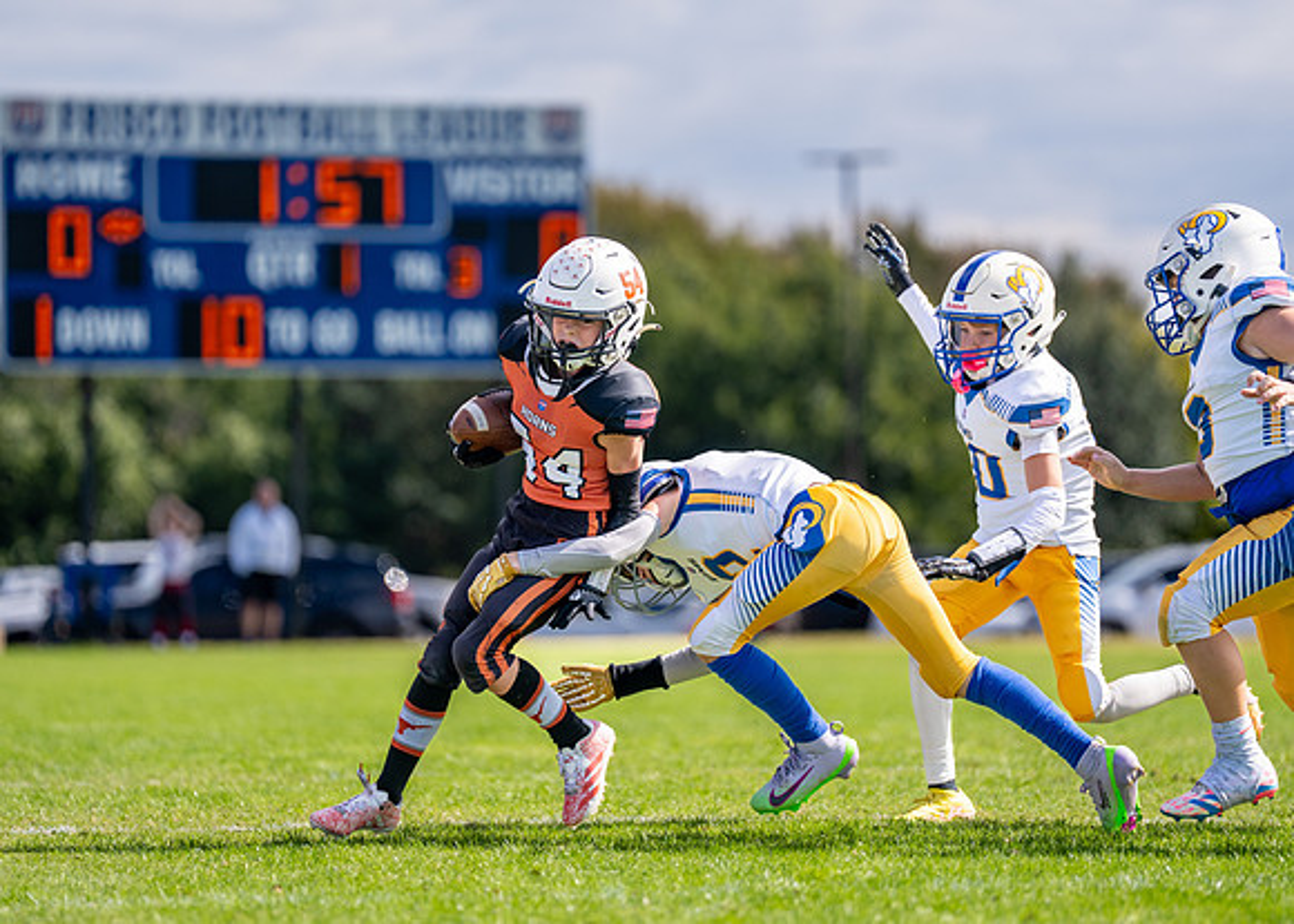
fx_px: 8962
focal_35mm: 244
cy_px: 410
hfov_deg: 8.3
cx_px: 612
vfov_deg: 5.9
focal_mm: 200
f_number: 2.8
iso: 160
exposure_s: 1/2500
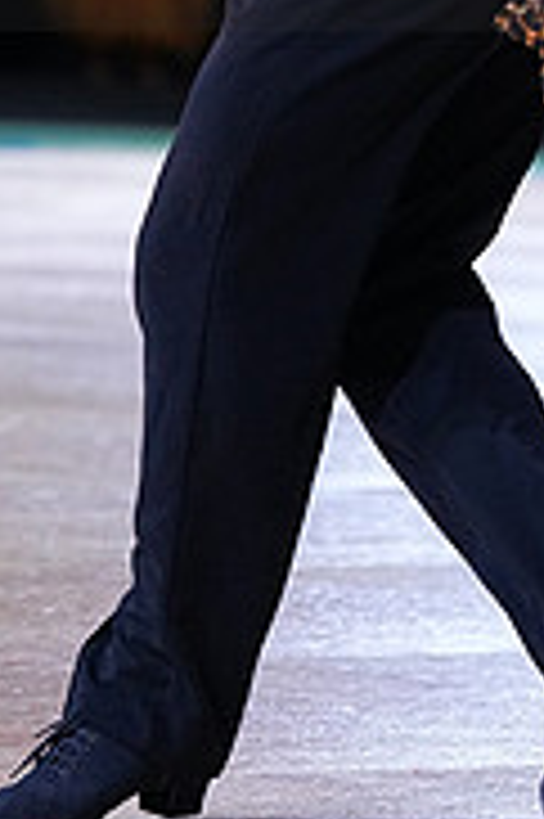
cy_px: -117
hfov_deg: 2.8
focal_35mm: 492
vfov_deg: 4.2
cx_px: 605
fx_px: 11172
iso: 2500
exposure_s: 1/500
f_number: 4
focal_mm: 154
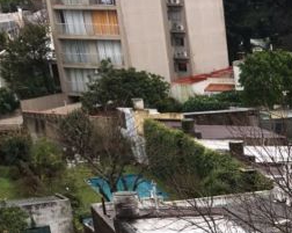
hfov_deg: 19.1
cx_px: 417
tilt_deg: -24.3
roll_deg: +0.0
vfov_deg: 15.8
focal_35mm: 90
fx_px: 777
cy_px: 336
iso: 25
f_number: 2.2
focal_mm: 4.15
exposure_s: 1/107
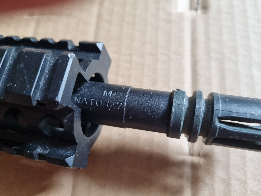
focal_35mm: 26
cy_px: 98
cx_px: 130
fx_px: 196
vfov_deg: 53.1
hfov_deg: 67.3
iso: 320
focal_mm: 5.4
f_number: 1.8
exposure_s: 1/50
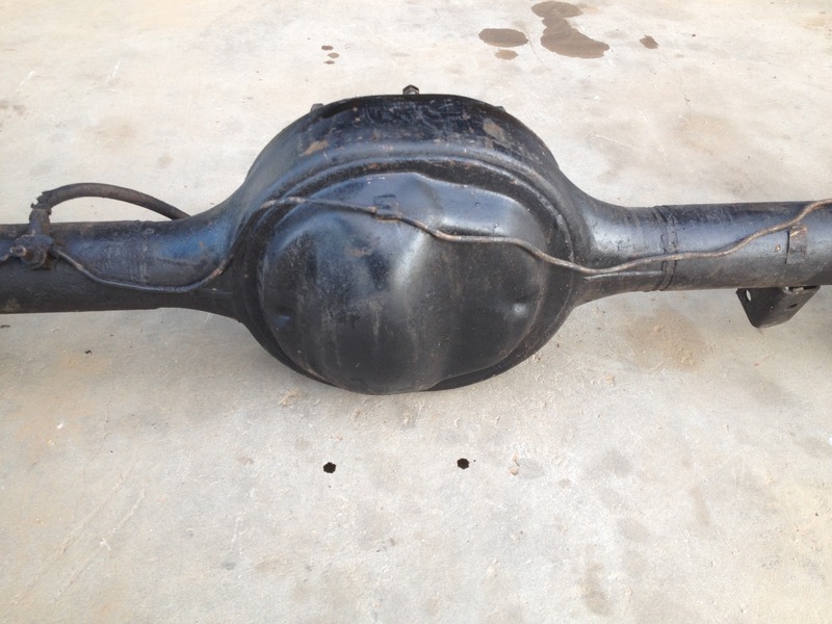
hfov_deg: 52.6
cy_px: 312
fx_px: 841
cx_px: 416
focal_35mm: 35
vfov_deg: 40.7
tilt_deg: -42.2
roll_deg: -0.8
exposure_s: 1/24
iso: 50
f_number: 2.4
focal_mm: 4.28
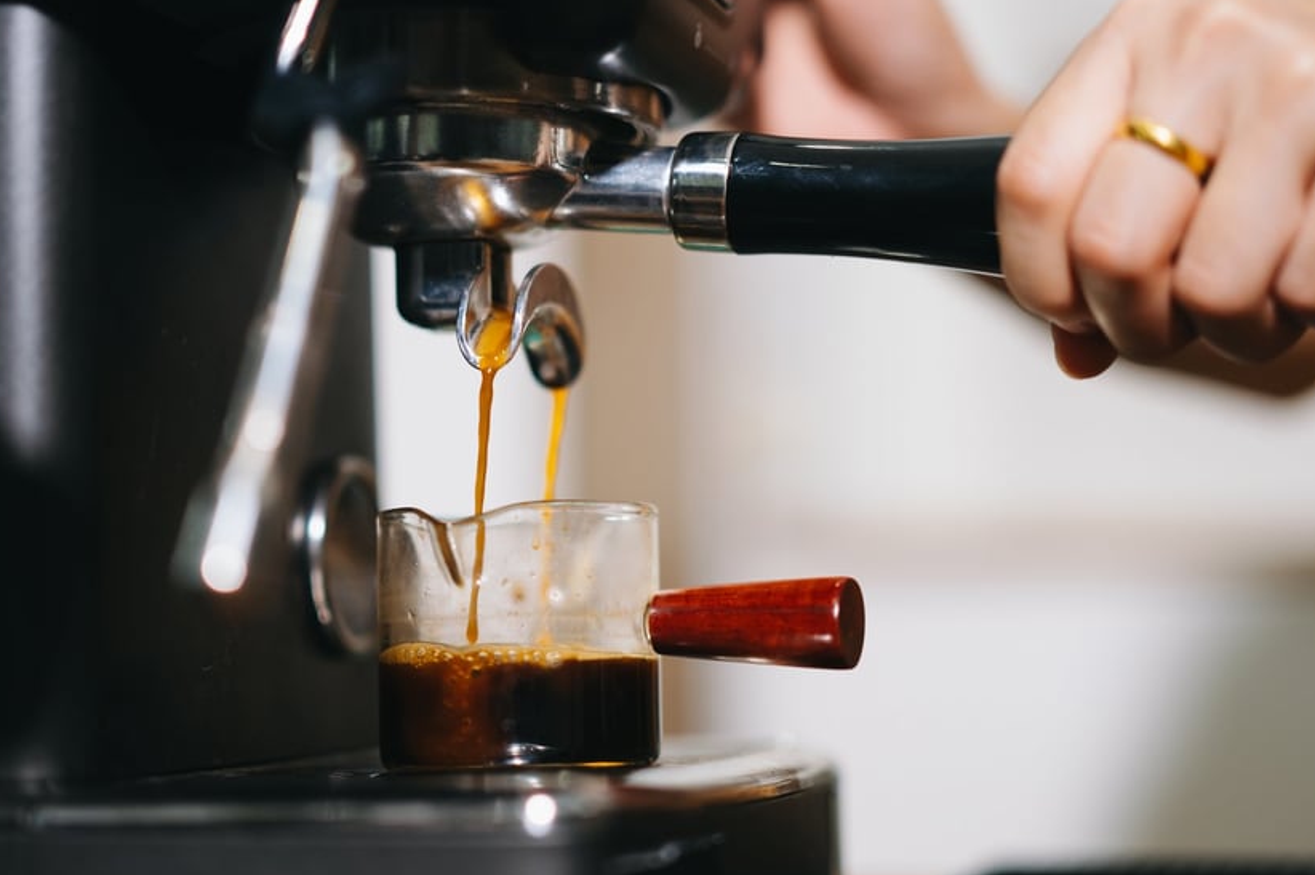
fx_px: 2665
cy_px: 422
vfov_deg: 18.6
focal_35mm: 73
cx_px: 584
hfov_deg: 27.7
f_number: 1.4
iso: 400
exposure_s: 1/1000
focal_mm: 50
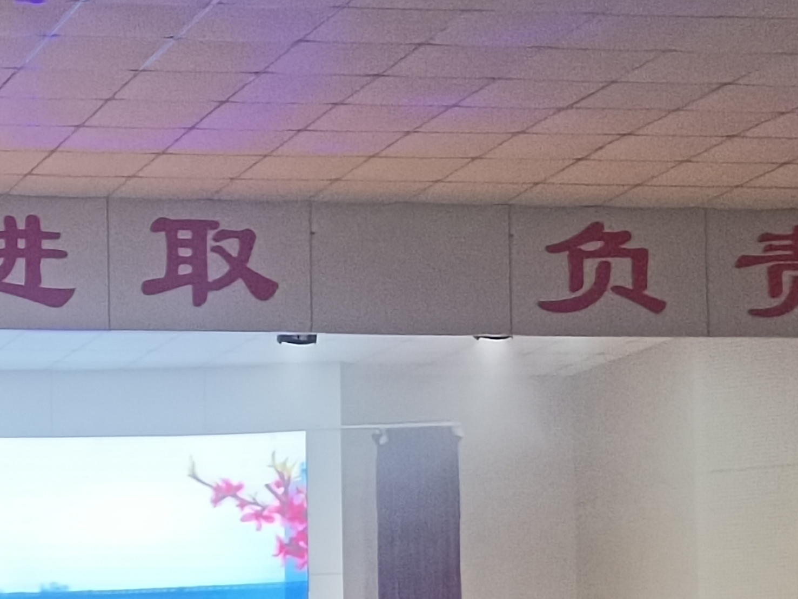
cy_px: 768
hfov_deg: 14.5
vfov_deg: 11.1
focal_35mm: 131
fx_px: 3020
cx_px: -173
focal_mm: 4.71
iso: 826
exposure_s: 1/100
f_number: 1.79
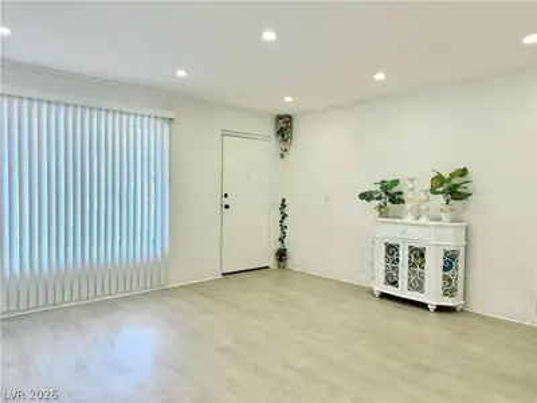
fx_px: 372
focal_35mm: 24
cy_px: 202
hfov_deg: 71.6
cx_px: 268
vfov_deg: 56.8
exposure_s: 1/164
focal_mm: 6.76
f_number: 1.78
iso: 100
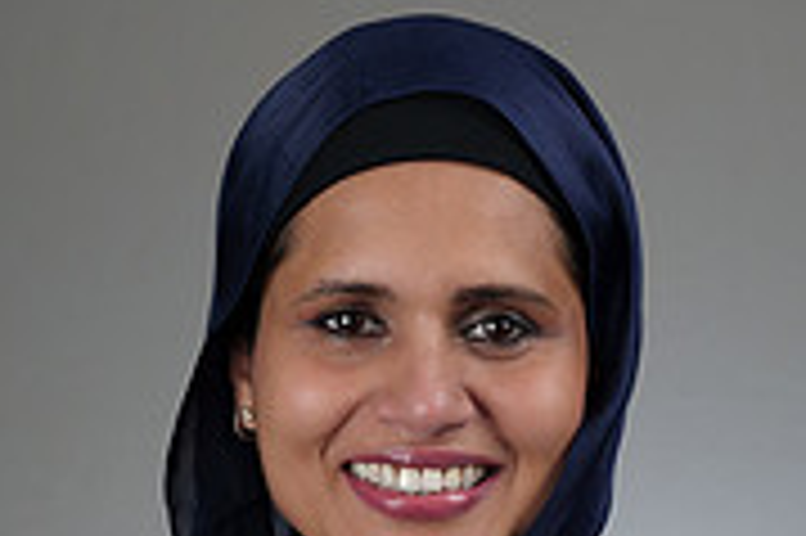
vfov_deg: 8.4
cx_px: 437
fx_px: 3624
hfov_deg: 12.7
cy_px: 543
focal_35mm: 162
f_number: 4
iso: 400
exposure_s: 1/250
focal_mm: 50
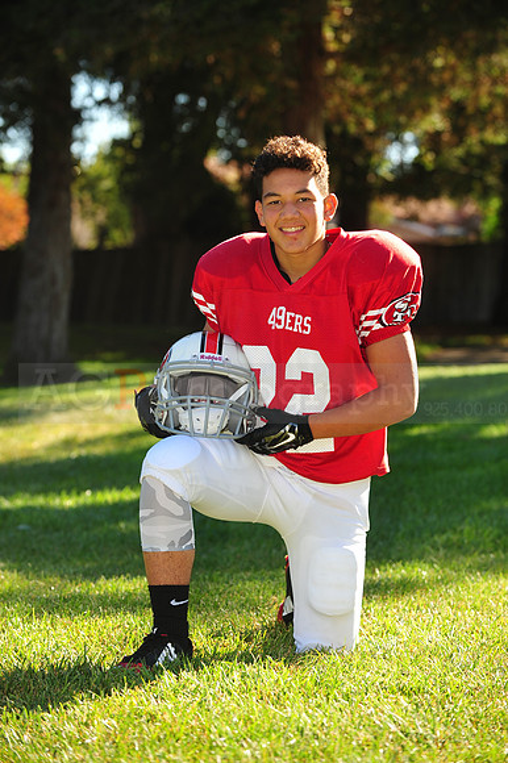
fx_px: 2543
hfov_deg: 11.4
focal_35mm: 120
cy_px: 382
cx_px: 254
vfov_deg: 17.1
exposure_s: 1/320
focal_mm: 120
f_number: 4.5
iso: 200
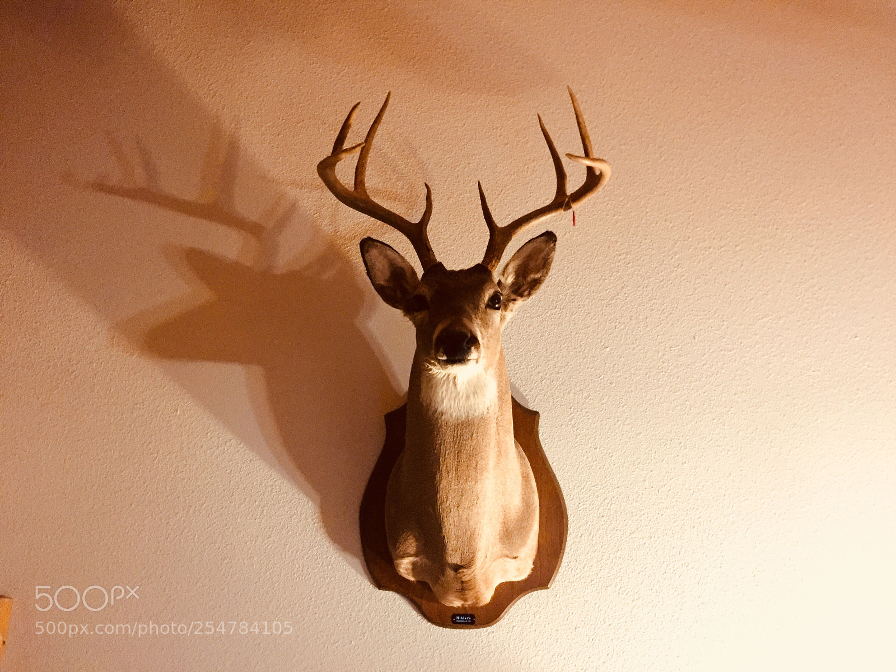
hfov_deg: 61.7
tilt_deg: +9.4
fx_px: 751
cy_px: 336
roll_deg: -2.5
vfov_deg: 48.2
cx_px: 448
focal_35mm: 29
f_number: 2.2
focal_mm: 4.15
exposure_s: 1/15
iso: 320
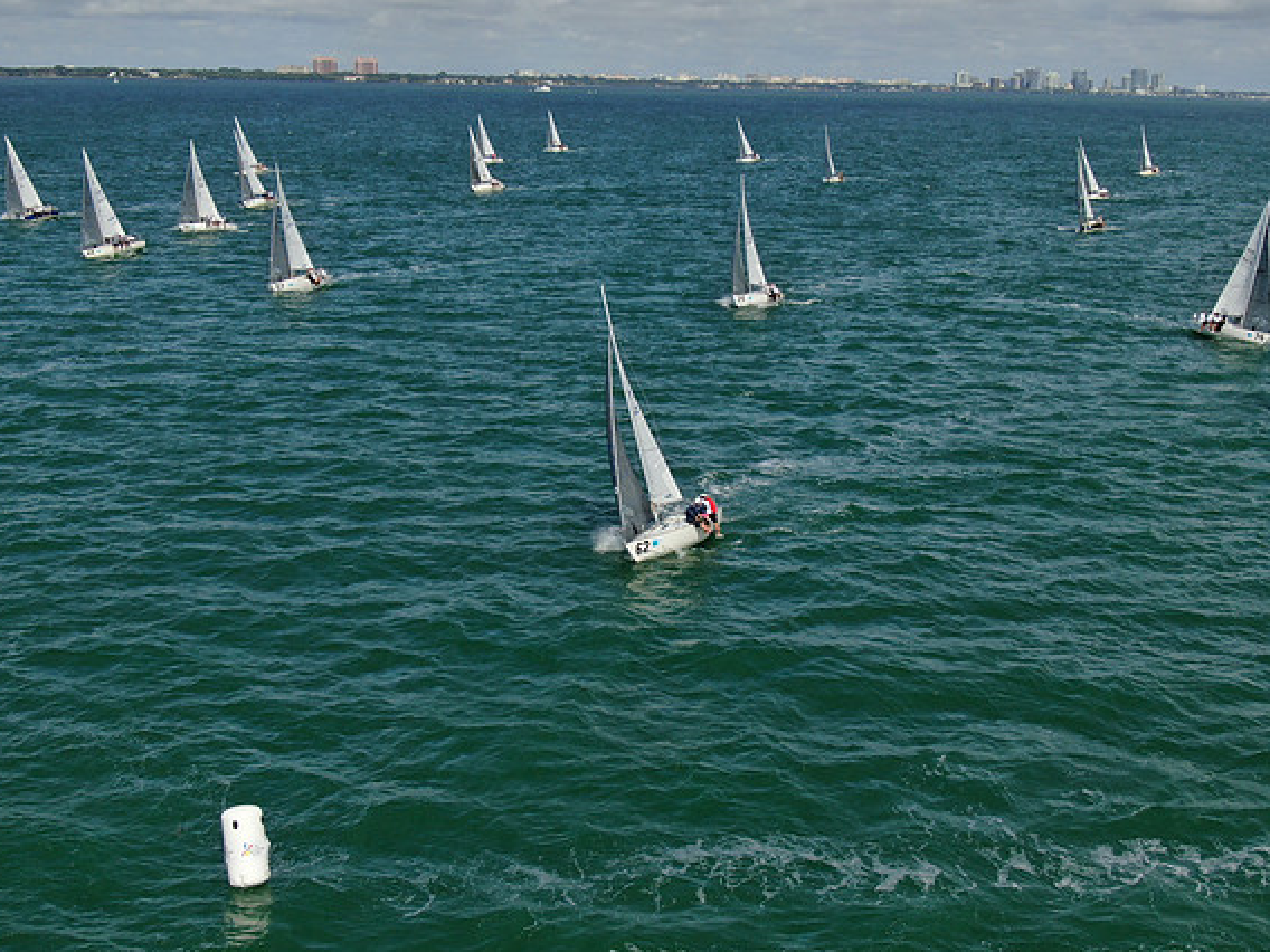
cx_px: 633
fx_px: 1798
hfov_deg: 38.9
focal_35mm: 49
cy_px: 479
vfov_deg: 29.7
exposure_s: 1/1250
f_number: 3.8
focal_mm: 8.6
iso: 100
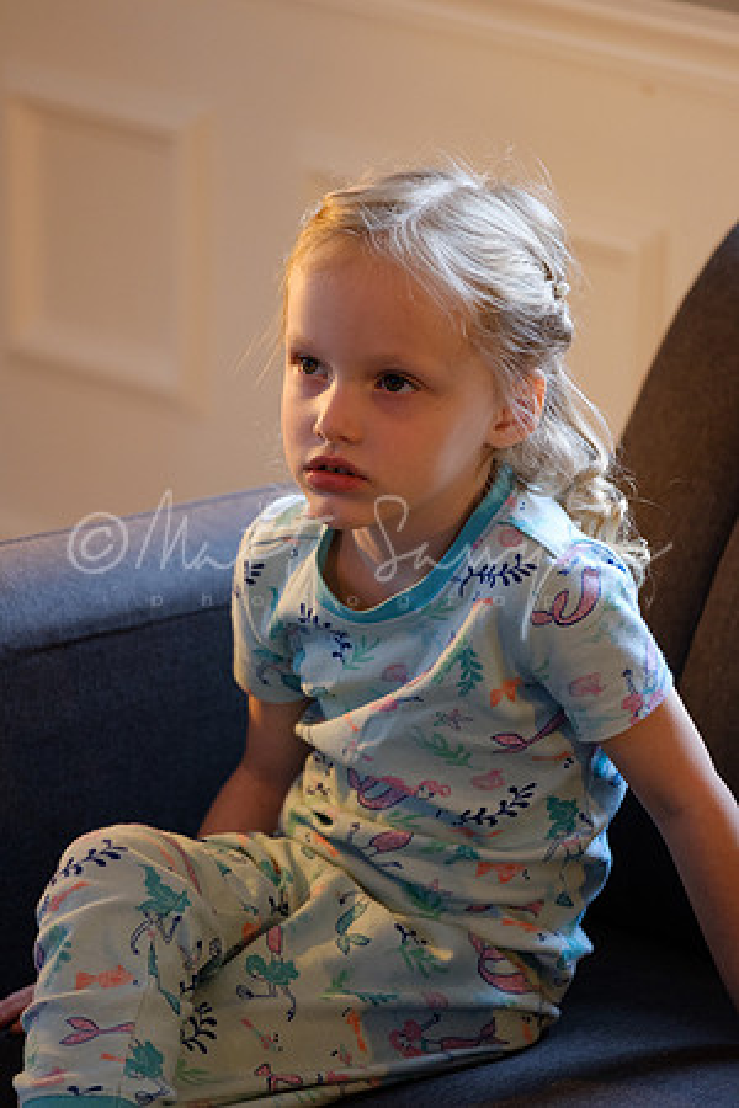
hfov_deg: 6.8
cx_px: 370
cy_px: 554
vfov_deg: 10.2
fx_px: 6219
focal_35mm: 202
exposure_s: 1/70
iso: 1600
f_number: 2.8
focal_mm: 134.4
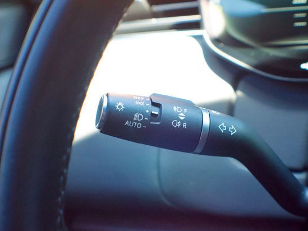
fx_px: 748
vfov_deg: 17.6
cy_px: 119
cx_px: 171
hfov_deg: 23.3
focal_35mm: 84
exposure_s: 1/100
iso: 2000
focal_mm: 50
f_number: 5
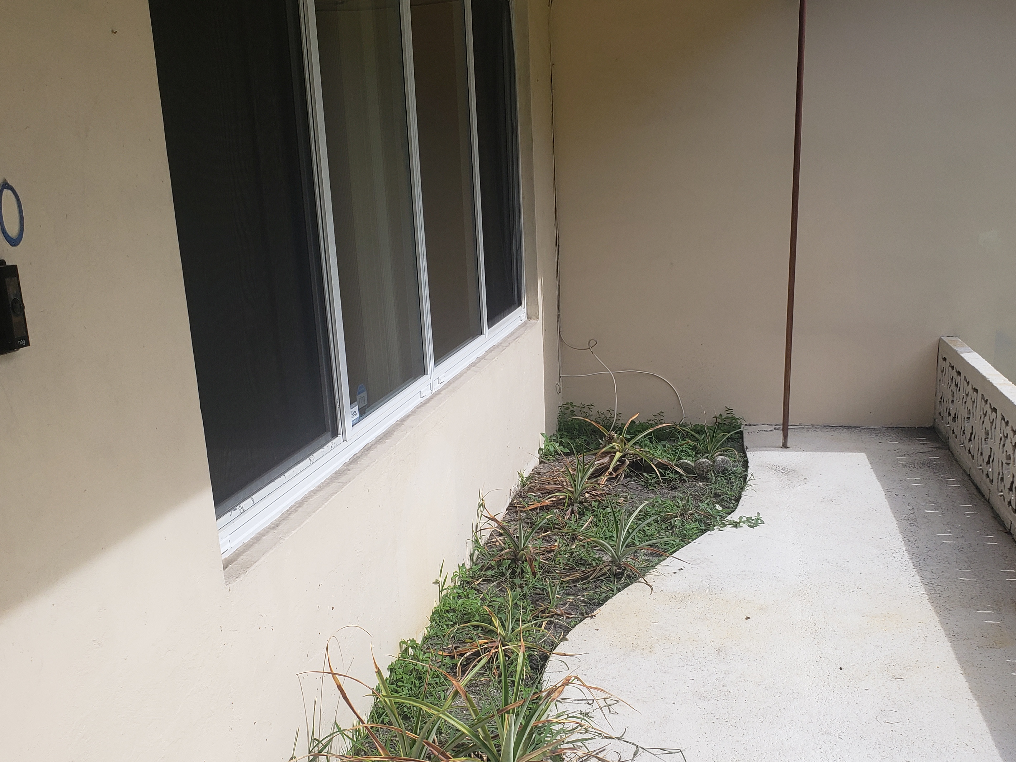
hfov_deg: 50.0
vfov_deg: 38.5
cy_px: 468
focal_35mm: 37
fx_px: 1086
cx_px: 579
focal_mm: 4.3
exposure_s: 1/1700
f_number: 2.4
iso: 50
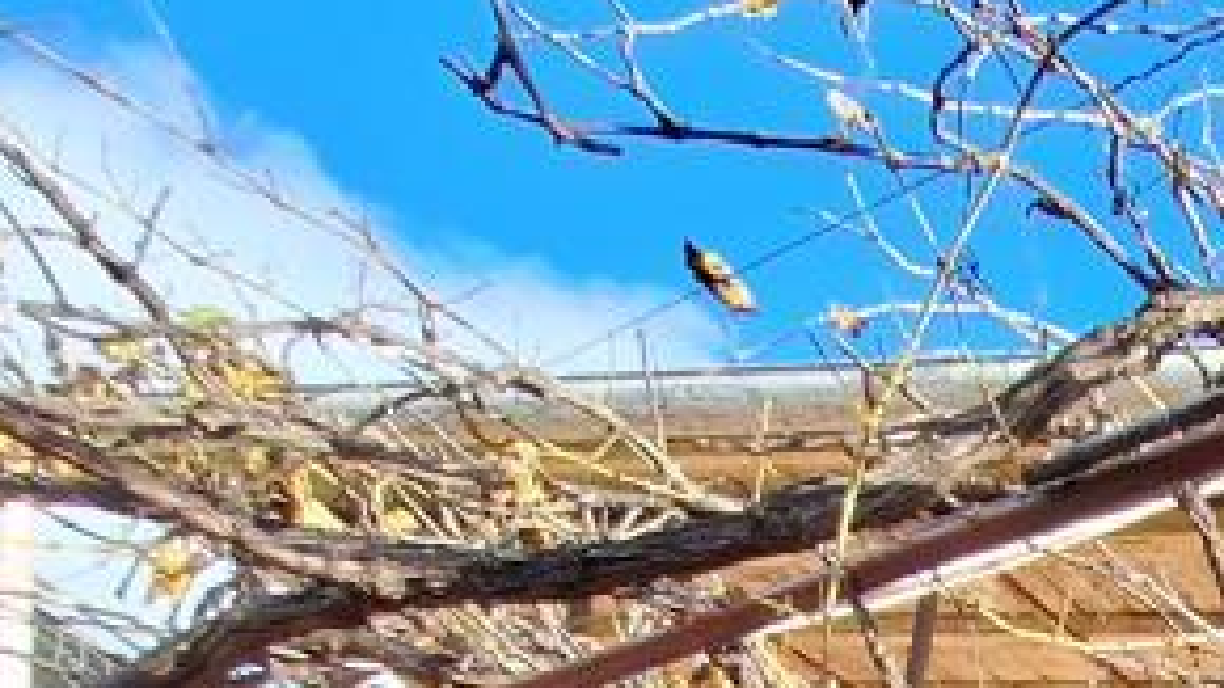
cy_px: 1520
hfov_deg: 29.6
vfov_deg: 16.0
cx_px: 1722
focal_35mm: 50
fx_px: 1622
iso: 40
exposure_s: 1/485
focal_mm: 1.74
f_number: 2.2
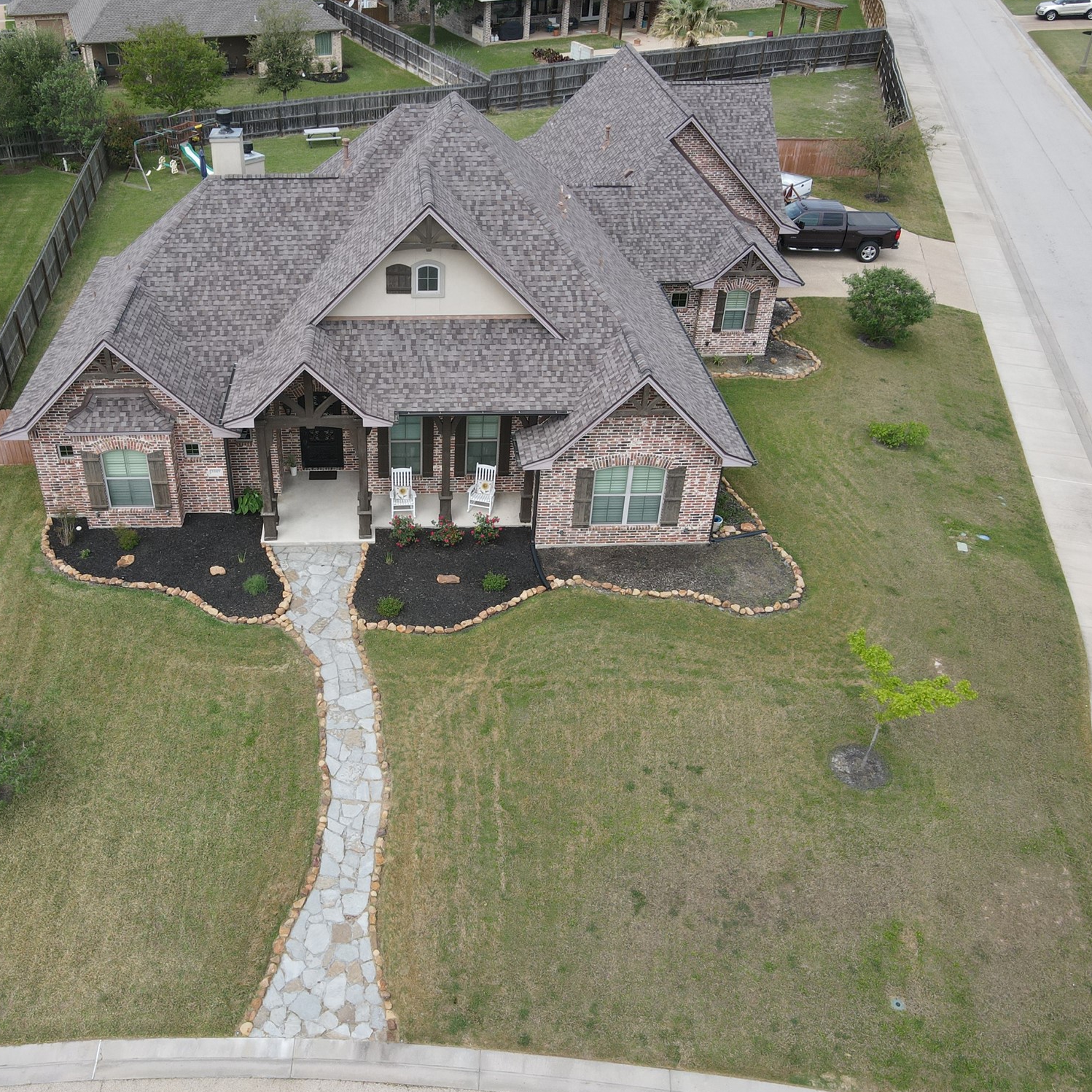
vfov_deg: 55.6
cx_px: 423
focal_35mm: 29
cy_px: 542
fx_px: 1035
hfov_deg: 55.1
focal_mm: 4.5
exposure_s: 1/500
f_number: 2.8
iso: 110
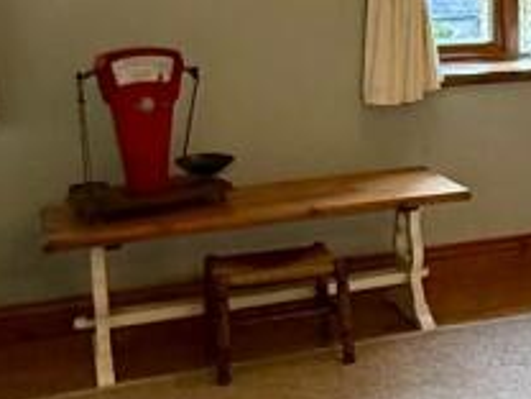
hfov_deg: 26.8
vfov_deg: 21.2
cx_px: 518
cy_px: 120
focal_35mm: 69
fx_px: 1058
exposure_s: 1/100
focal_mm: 2.22
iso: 640
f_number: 2.2
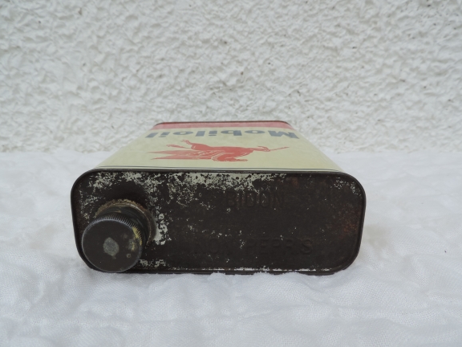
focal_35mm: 25
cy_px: 174
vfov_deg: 54.9
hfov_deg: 69.4
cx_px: 227
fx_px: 334
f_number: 3
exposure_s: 1/800
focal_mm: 4.3
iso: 80
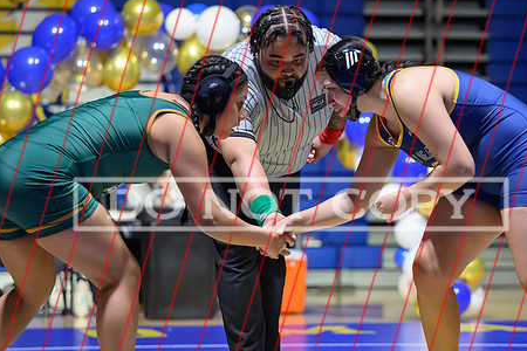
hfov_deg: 13.9
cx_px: 330
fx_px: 2166
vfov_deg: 9.3
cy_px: 189
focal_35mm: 148
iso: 8000
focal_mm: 102
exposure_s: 1/640
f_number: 2.8
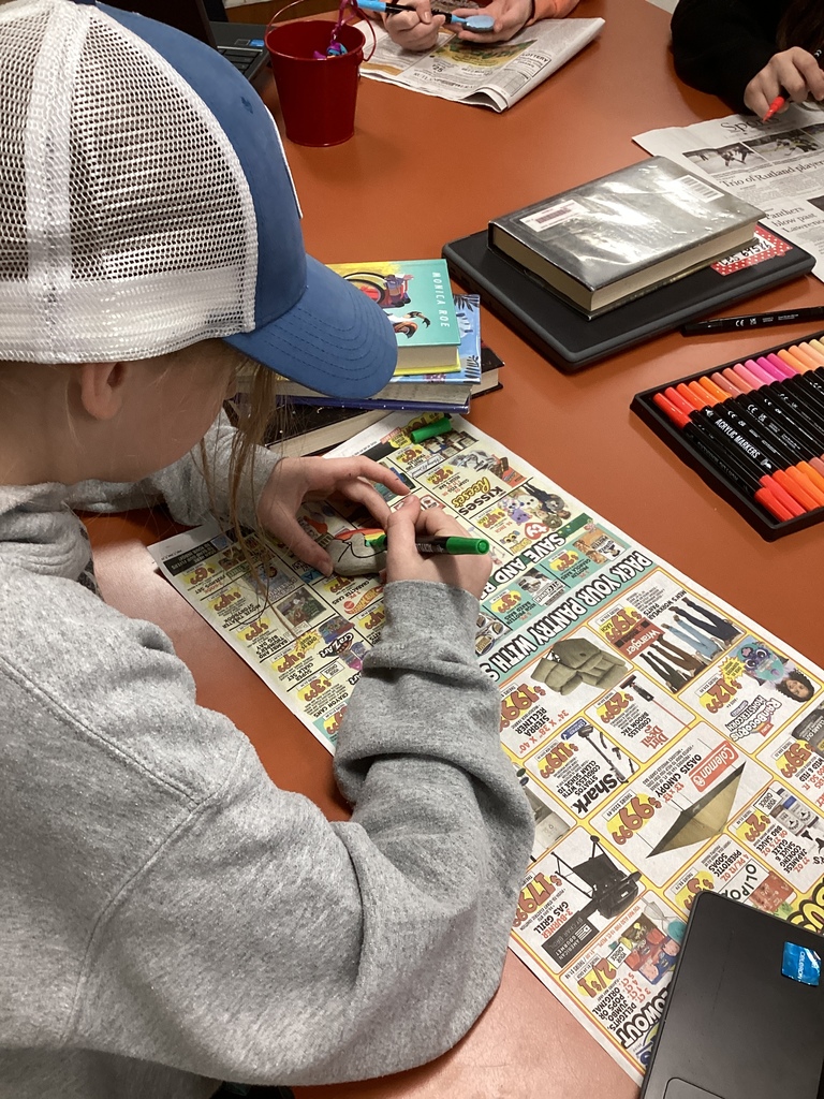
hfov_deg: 45.4
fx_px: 984
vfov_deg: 58.4
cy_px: 550
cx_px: 412
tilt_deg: -48.4
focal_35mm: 31
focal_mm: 3.3
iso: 160
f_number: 2.4
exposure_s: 1/60
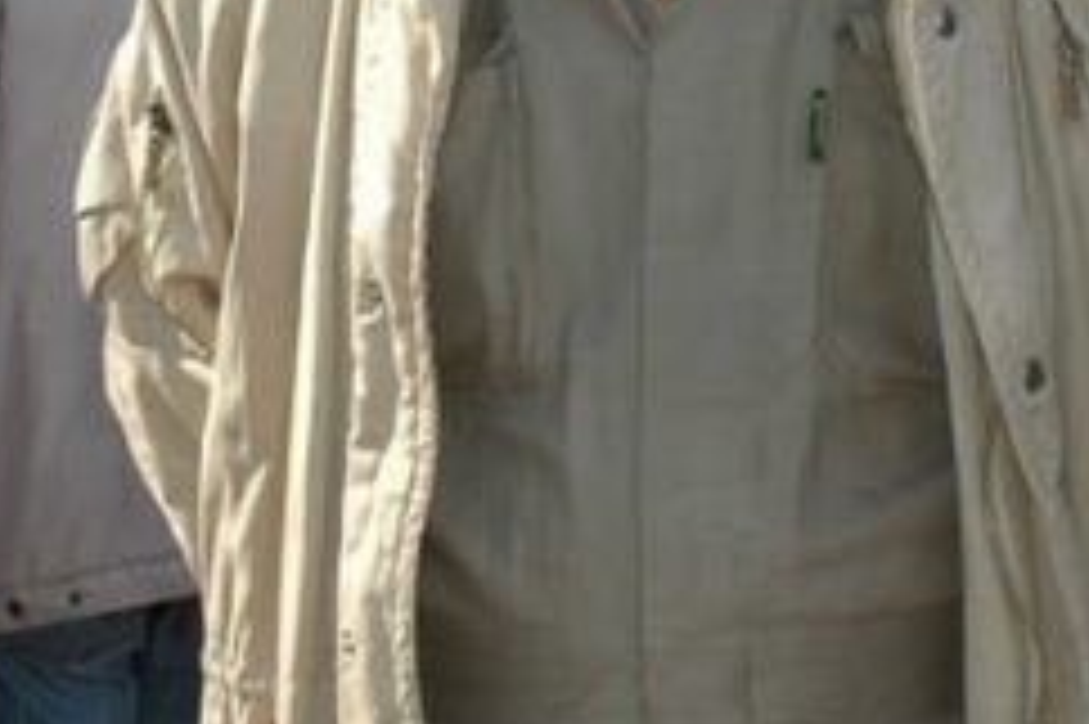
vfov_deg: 5.4
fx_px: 7678
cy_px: 34
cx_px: 590
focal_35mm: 254
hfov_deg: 8.1
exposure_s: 1/160
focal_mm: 40
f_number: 11
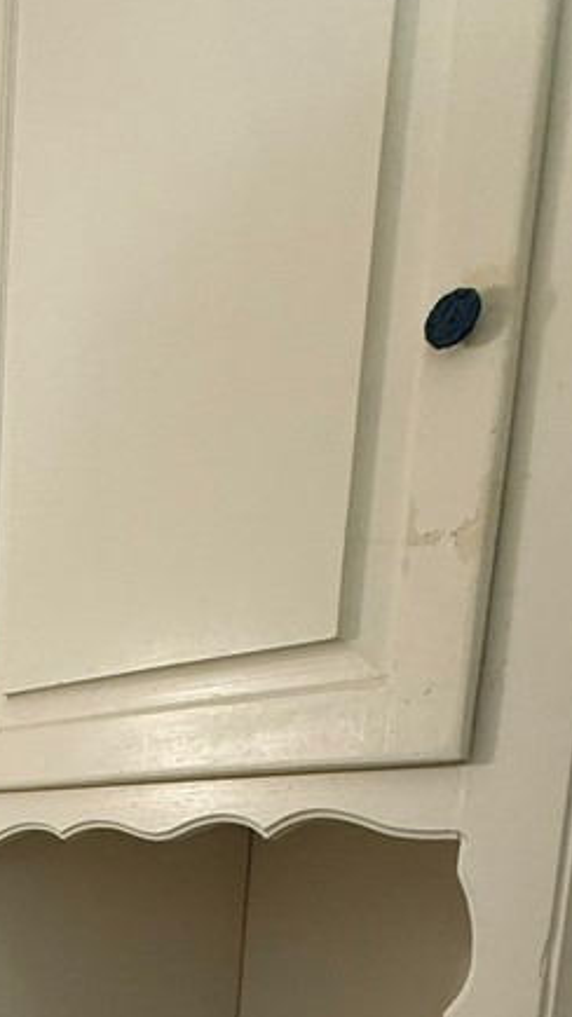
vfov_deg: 45.8
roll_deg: -3.4
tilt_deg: -8.3
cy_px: 1033
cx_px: -143
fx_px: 971
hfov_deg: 28.0
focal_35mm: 36
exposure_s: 1/60
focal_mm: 2.22
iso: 250
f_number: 2.2
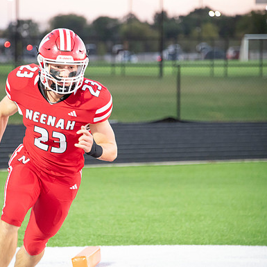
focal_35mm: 269
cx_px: 92
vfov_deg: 6.5
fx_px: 2347
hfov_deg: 6.5
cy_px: 134
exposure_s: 1/160
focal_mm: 210
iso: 8000
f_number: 5.6
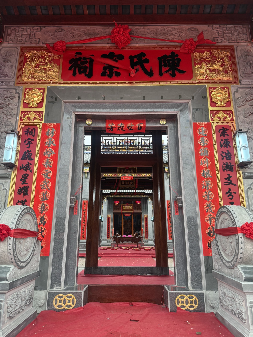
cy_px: 168
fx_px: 234
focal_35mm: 24
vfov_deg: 71.6
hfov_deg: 56.8
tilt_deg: +15.4
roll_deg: +0.3
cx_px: 126
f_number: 1.78
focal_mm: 6.76
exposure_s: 1/100
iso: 160
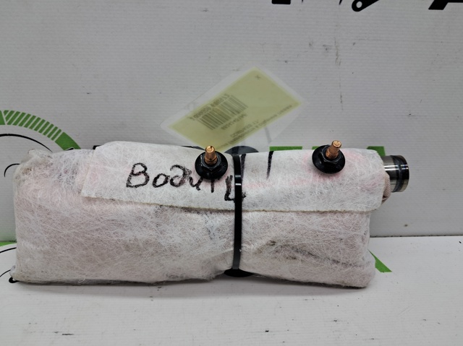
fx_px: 361
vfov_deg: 51.3
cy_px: 173
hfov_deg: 65.4
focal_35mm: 27
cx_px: 232
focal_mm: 4
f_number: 1.8
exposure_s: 1/100
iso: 50
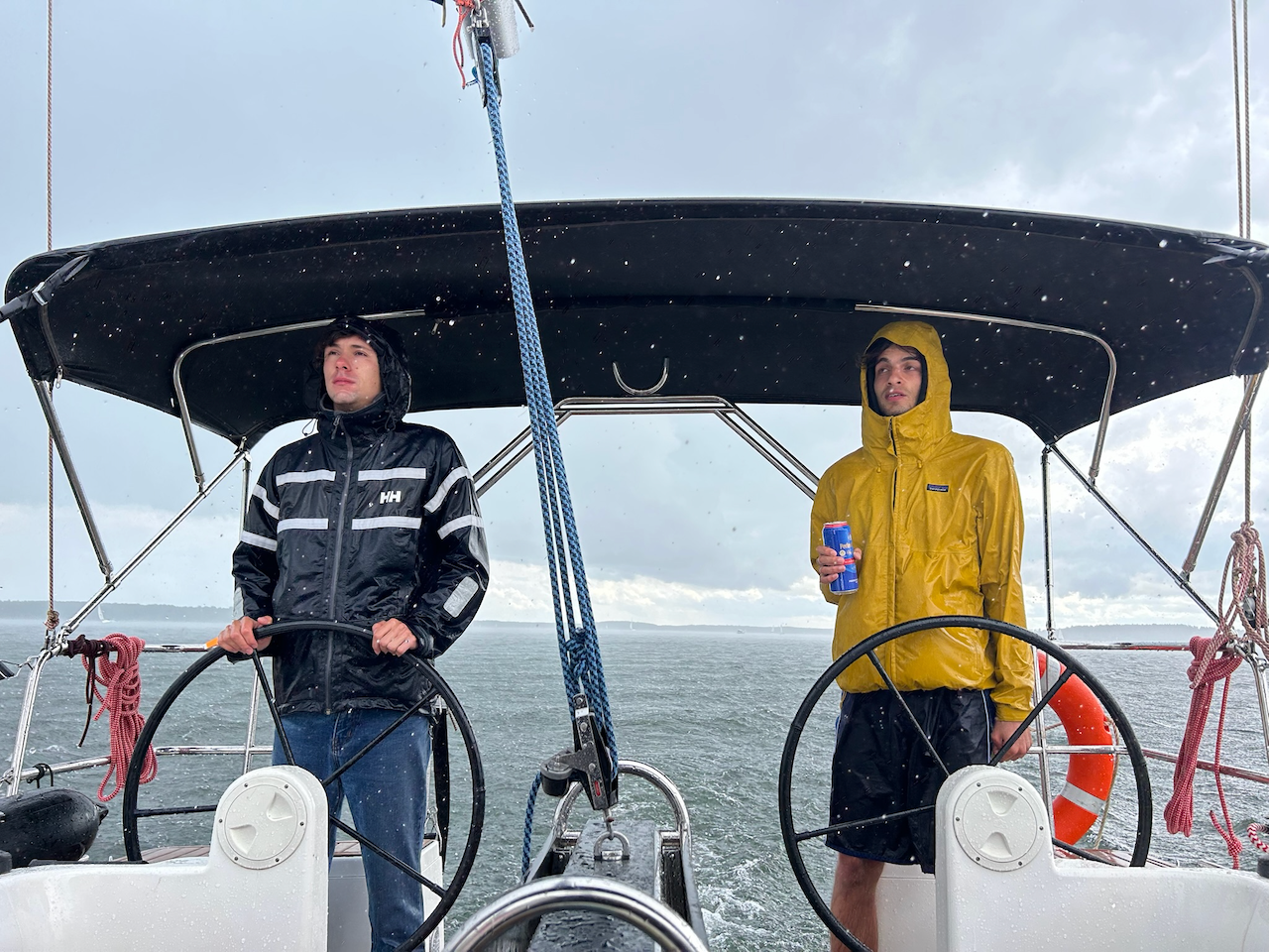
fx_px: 953
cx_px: 634
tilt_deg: +7.7
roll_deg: -3.5
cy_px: 476
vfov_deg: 53.1
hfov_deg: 67.3
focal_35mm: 26
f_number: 1.5
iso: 50
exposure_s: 1/769
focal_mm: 5.7
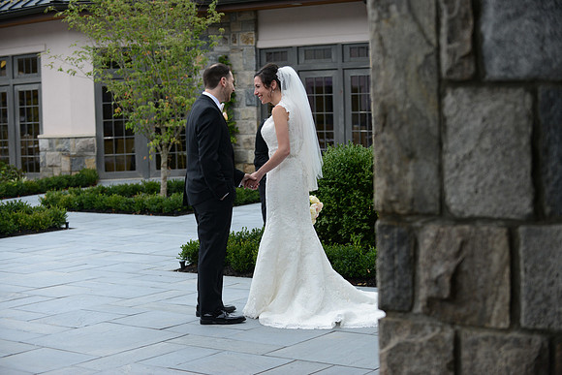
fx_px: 1093
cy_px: 188
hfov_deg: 28.8
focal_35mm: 70
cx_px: 281
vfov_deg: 19.5
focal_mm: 70
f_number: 4
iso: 500
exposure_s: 1/1600
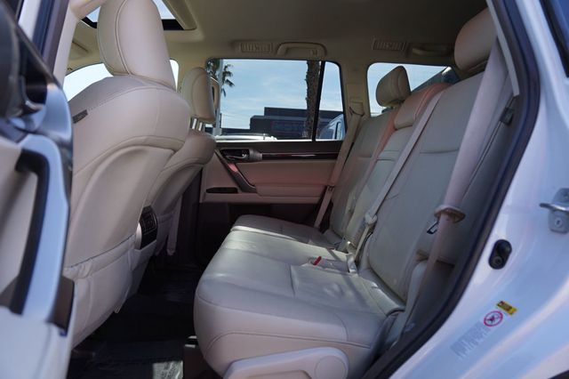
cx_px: 284
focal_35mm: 24
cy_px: 190
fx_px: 379
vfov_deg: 53.1
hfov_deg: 73.8
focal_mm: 16
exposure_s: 1/160
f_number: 4
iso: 125
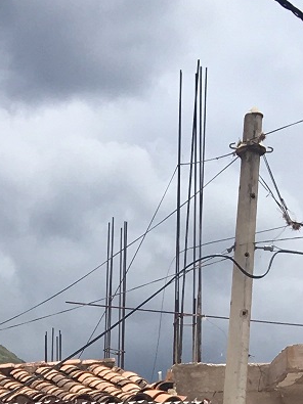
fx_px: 1728
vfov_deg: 11.3
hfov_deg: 9.7
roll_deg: -0.8
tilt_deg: -0.3
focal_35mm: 148
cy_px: 938
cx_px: -139
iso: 25
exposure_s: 1/1148
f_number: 2.2
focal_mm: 4.15
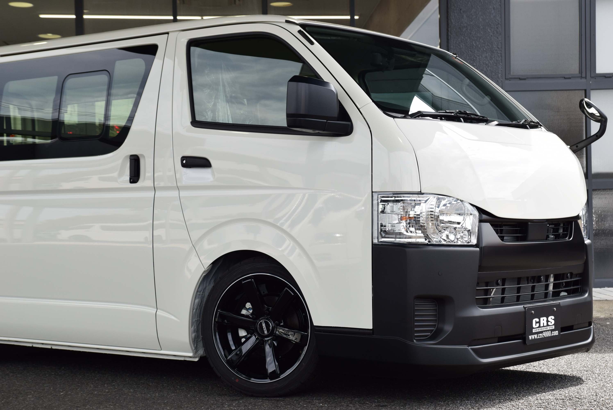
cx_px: 306
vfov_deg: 20.2
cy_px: 205
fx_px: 1150
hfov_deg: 29.8
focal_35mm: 68
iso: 400
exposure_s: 1/320
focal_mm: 45
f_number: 10
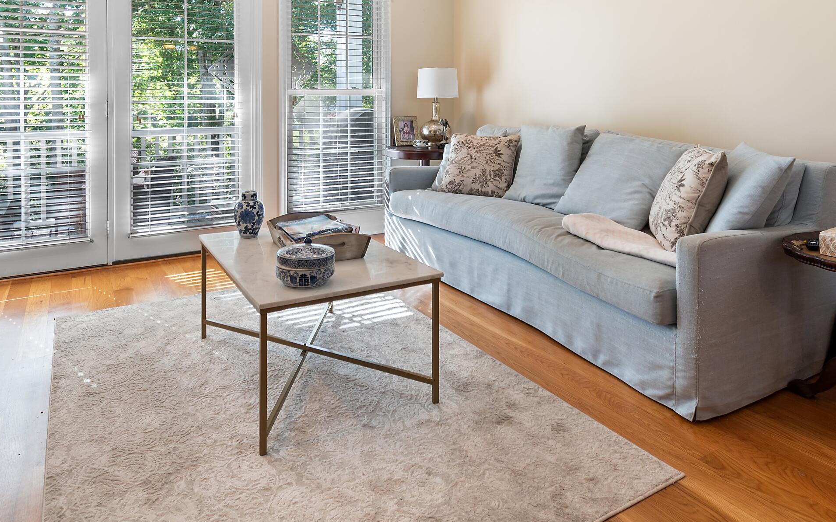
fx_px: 547
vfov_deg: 48.3
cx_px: 401
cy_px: 108
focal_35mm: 24
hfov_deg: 74.8
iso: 100
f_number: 4.5
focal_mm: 10
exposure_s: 1/5
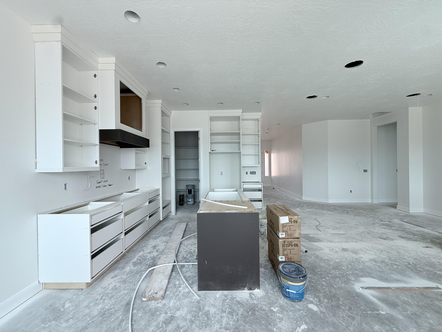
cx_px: 221
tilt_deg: +0.2
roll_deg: +1.3
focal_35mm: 14
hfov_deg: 102.1
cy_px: 166
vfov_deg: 85.7
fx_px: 179
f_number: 2.2
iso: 50
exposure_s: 1/117
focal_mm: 2.22
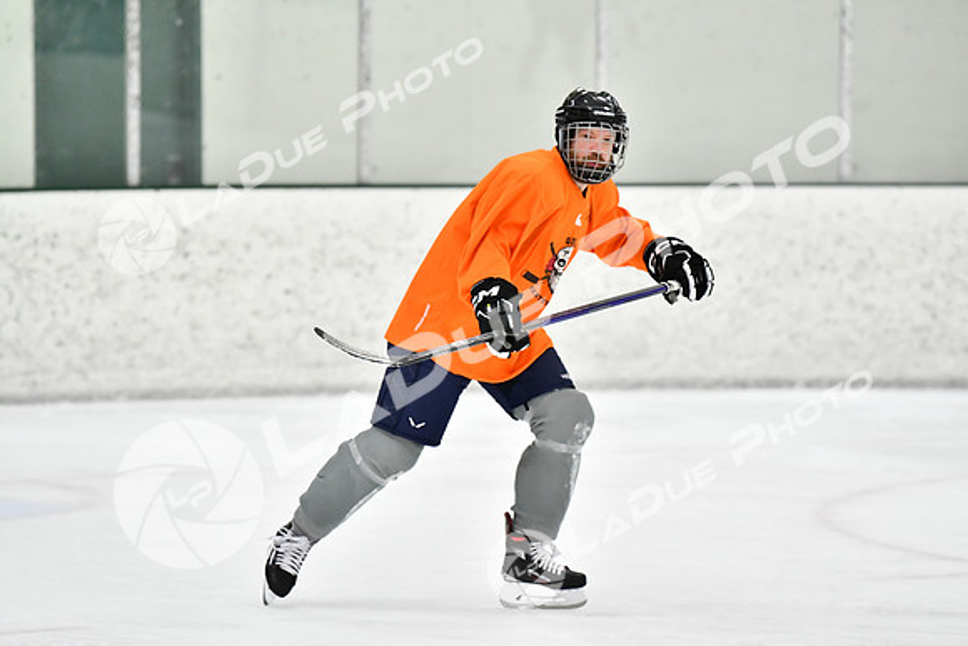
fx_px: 5244
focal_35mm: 195
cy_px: 323
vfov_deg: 7.0
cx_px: 484
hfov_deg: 10.5
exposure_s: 1/1250
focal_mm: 130
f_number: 2.8
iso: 5000
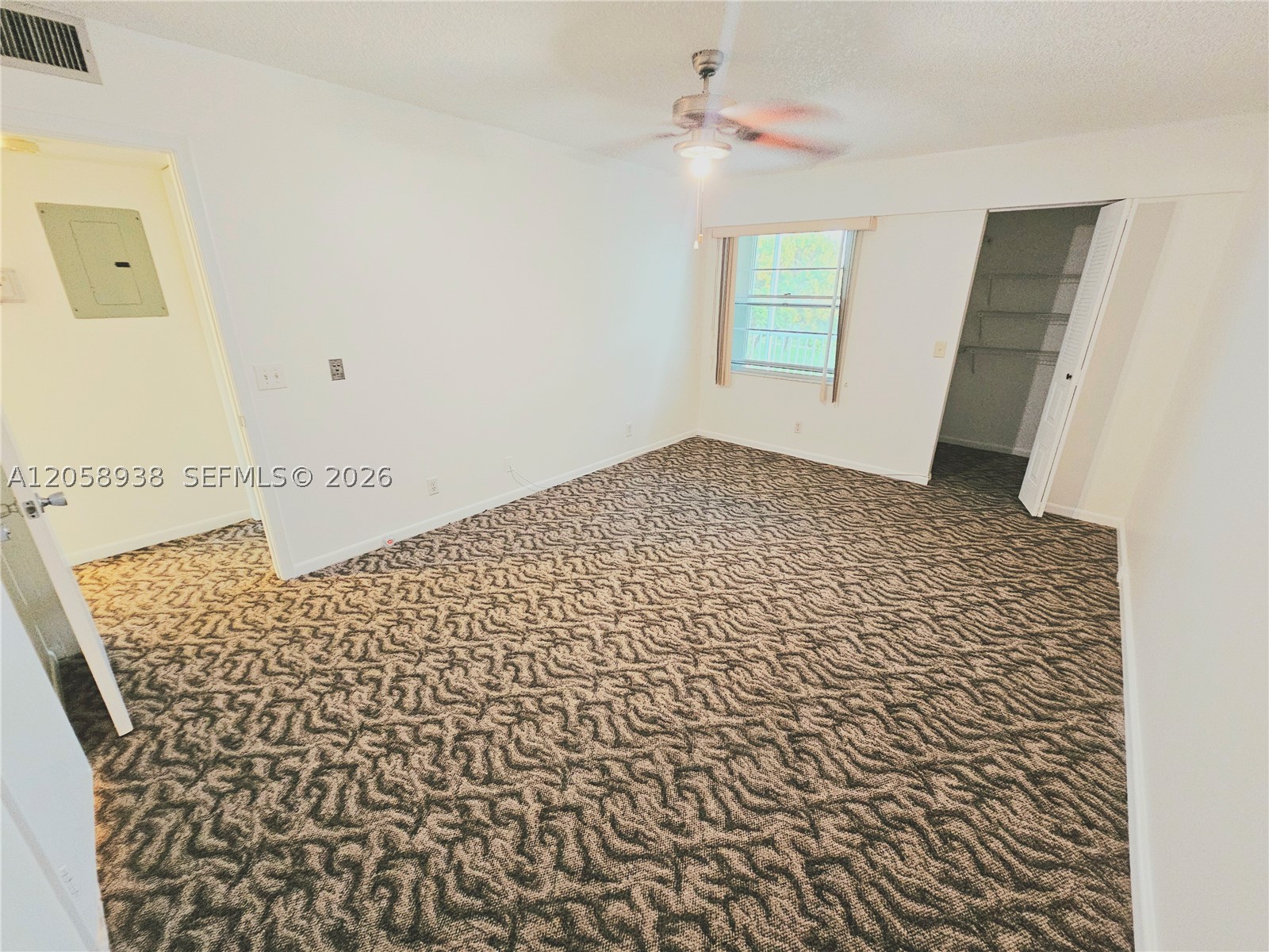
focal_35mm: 13
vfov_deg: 89.9
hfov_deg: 106.2
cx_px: 634
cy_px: 476
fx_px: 477
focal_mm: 2.2
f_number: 2.2
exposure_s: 1/30
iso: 640
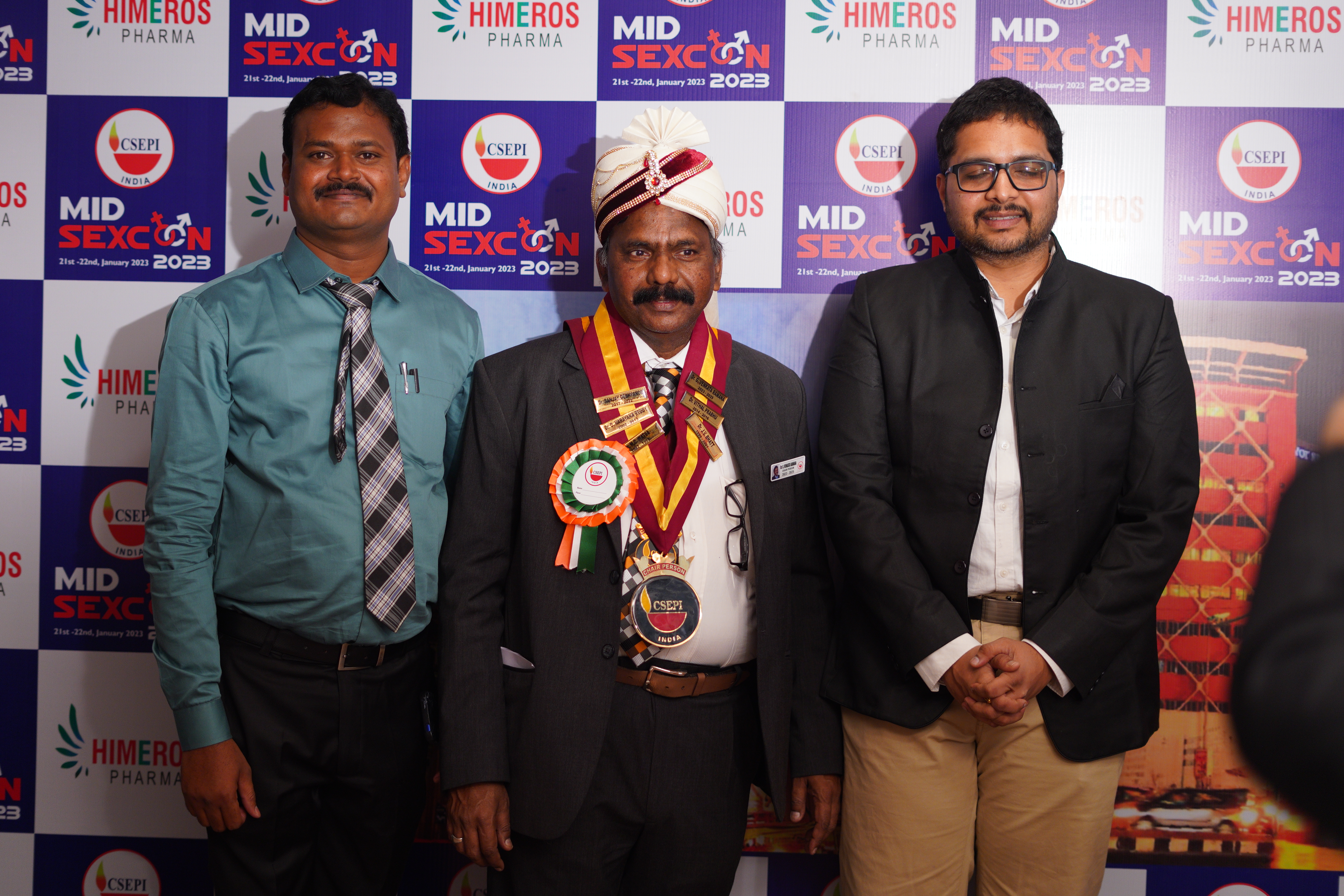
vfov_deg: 25.5
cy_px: 422
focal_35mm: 53
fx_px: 1979
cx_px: 653
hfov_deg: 37.5
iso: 500
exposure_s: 1/160
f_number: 2
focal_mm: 50
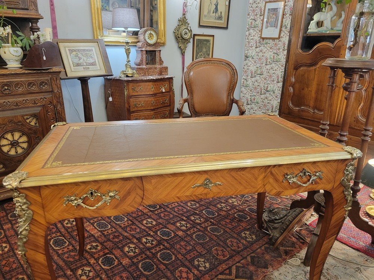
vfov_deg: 53.1
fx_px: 281
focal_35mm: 26
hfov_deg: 67.3
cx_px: 187
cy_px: 140
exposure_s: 1/50
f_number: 1.8
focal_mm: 5.4
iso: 640
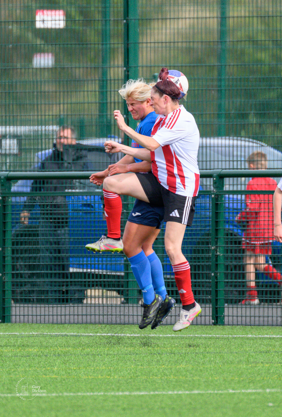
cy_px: 175
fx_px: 13142
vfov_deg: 1.8
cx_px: 176
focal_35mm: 1129
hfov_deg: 1.2
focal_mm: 400
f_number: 5.6
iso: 1000
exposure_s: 1/1600
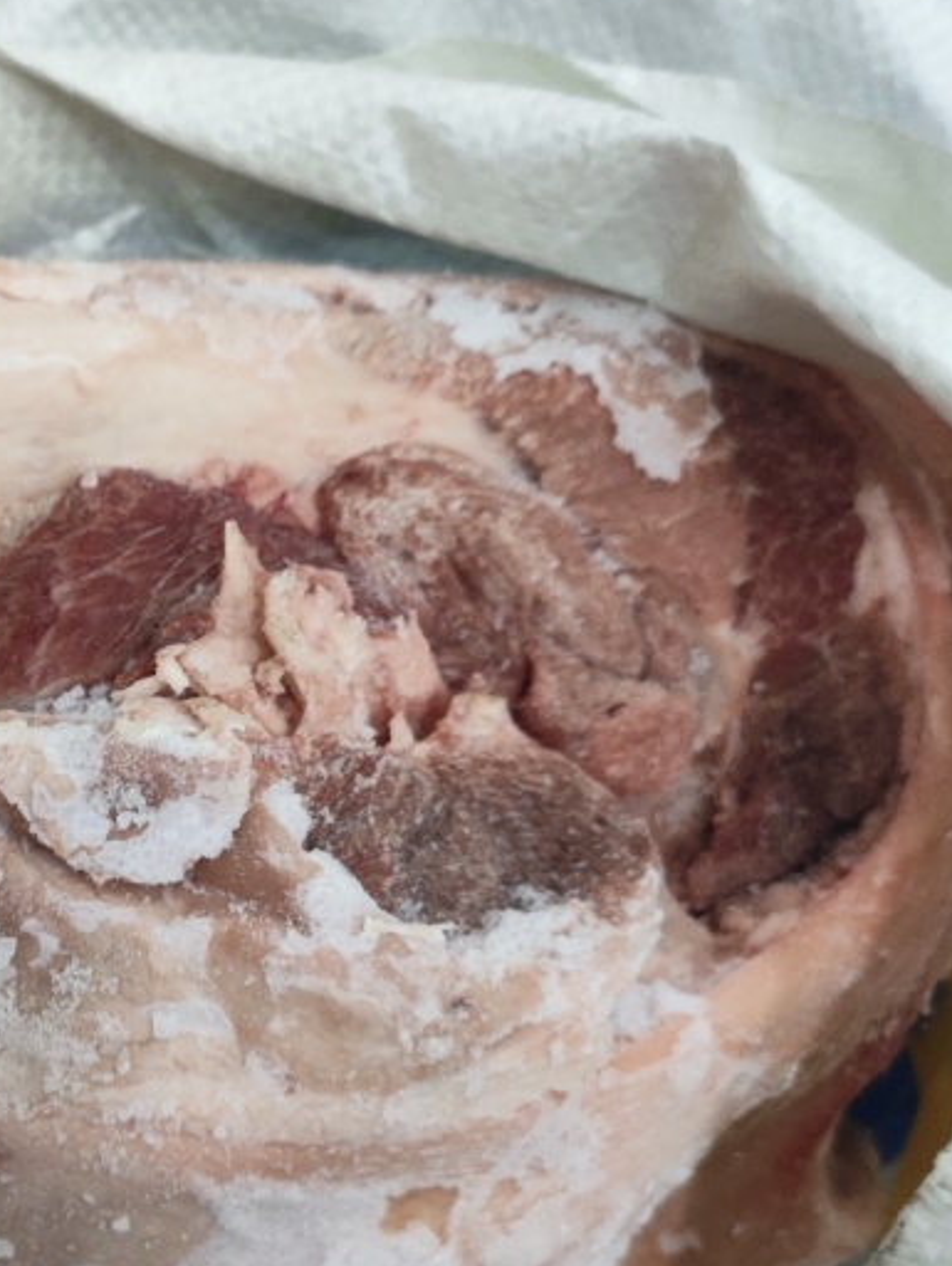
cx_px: 166
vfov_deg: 36.7
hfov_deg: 27.4
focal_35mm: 52
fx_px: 1904
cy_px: 746
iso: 1405
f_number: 1.79
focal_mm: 4.71
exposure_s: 1/105
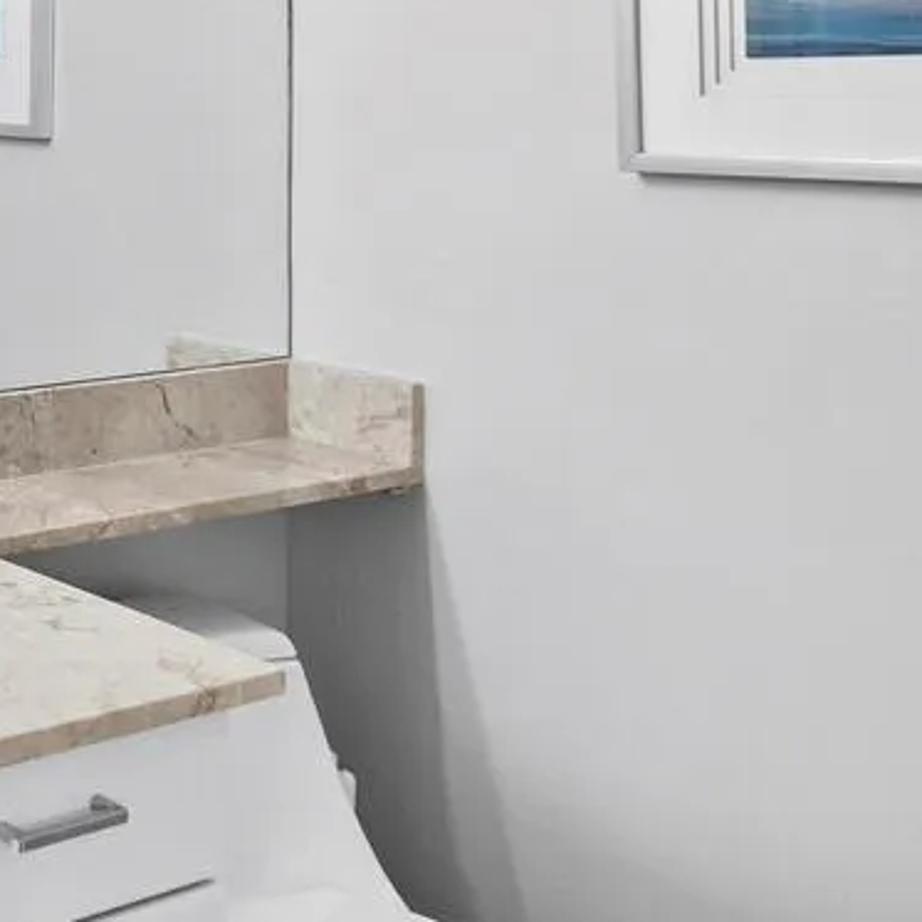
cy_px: 72
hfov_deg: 25.3
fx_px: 1597
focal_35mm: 53
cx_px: -420
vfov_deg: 30.6
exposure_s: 1/8
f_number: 11
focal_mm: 7
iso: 400
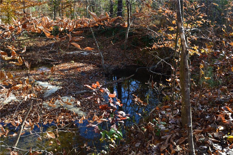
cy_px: 78
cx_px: 116
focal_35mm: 28
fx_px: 184
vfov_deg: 45.6
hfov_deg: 64.6
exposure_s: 1/100
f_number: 9
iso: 400
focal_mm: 19
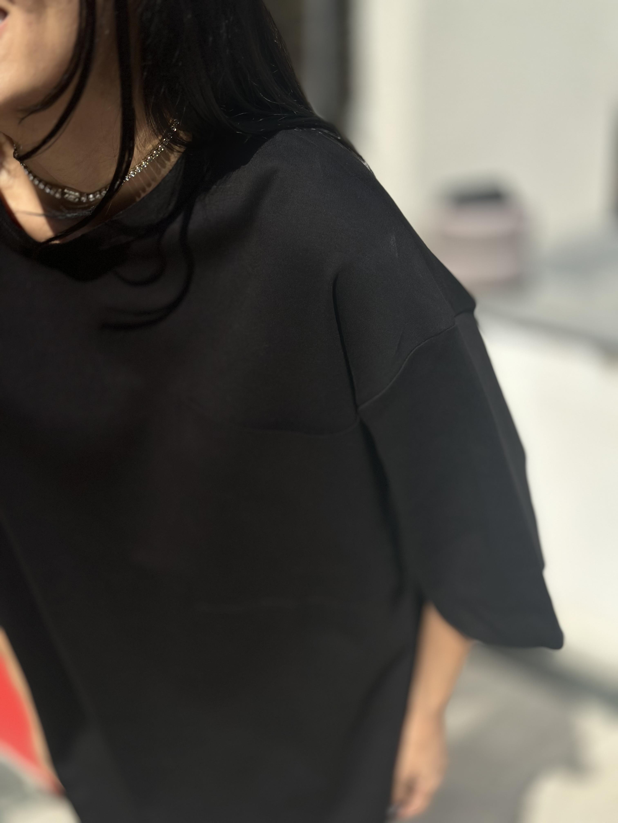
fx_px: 1143
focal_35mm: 48
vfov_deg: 39.7
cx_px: 309
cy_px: 412
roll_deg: +0.2
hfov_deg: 30.3
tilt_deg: -21.7
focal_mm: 6.86
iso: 100
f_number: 1.78
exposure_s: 1/5000
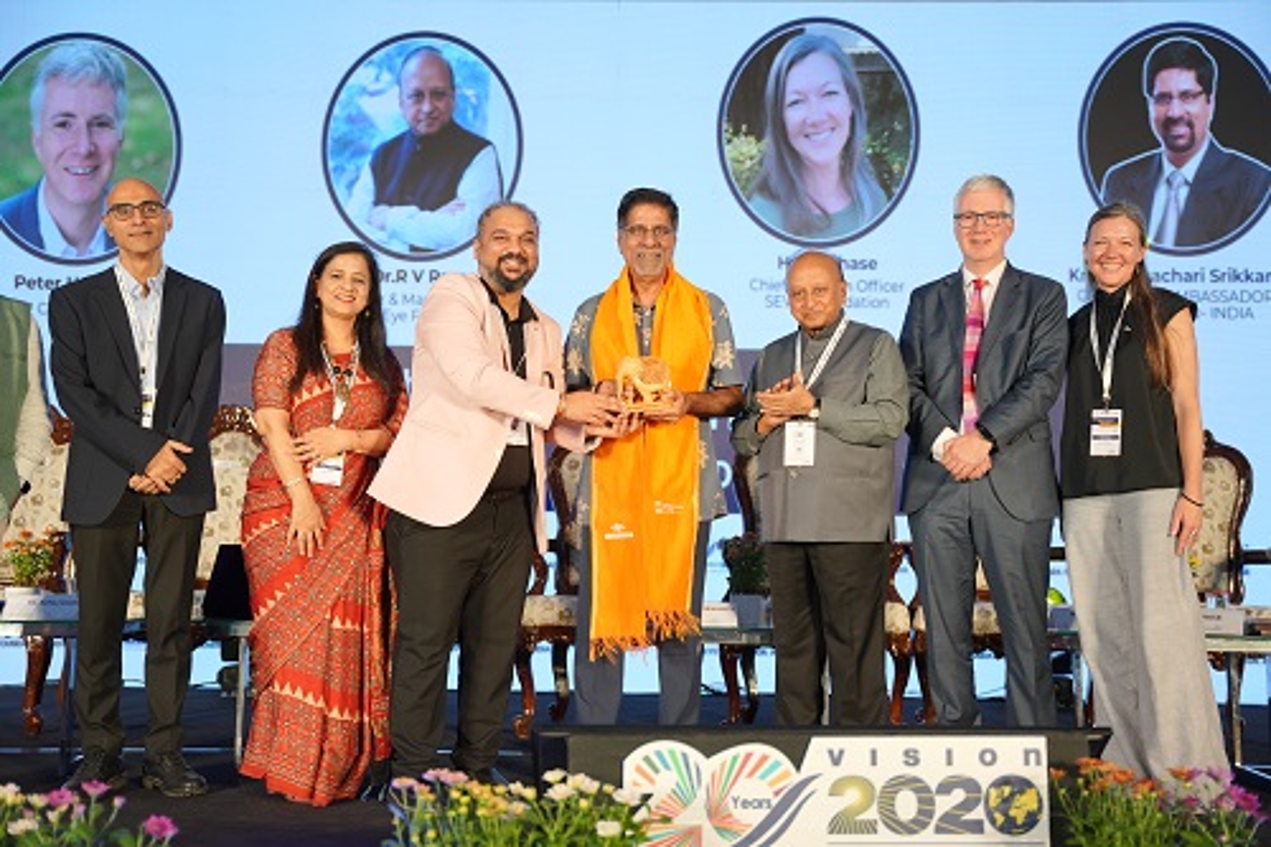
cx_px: 636
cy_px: 424
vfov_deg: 31.5
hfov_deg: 45.9
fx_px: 1500
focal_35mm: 42
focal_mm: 42.5
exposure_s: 1/100
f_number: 2.8
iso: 250
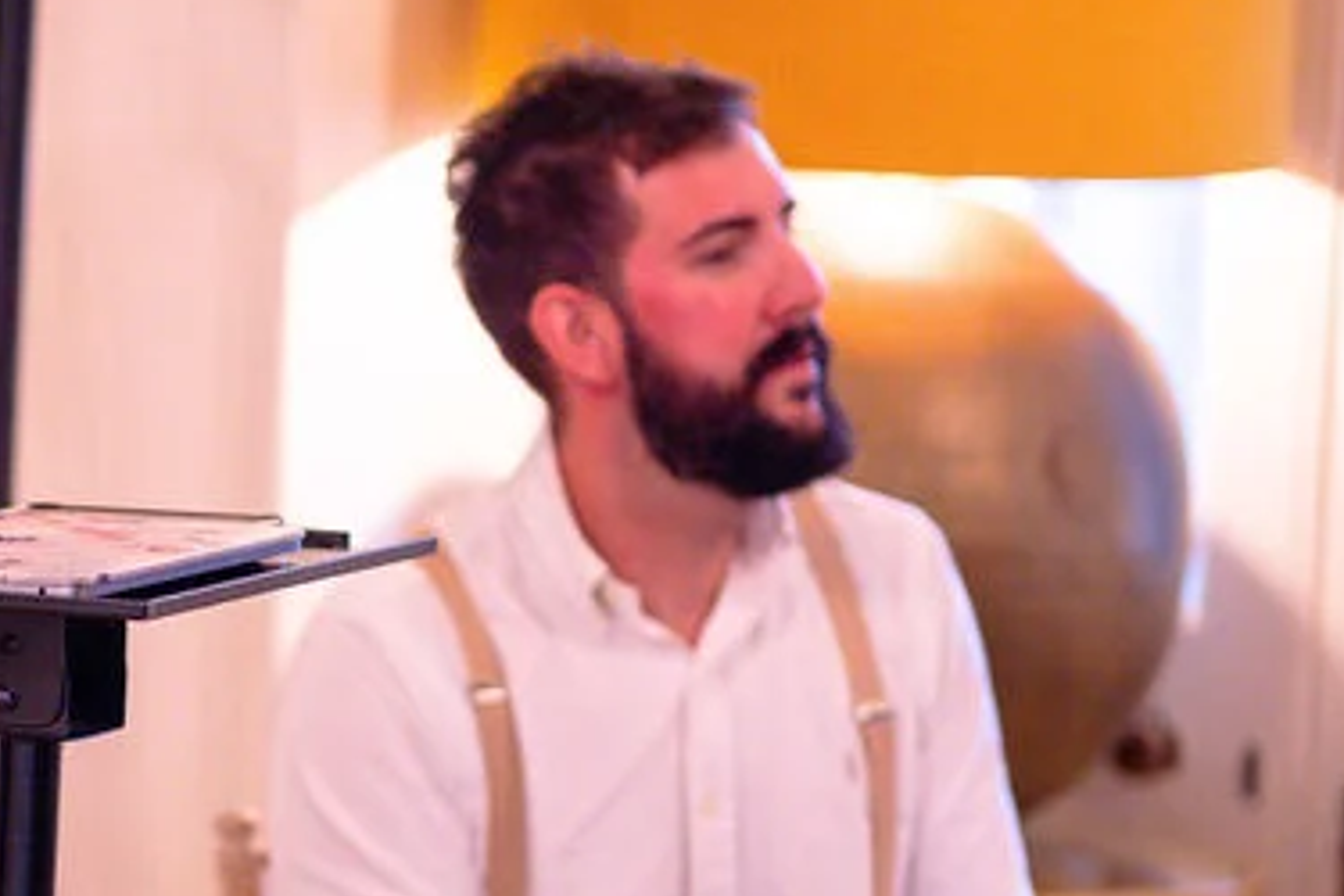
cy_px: 450
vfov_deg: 5.9
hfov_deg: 8.8
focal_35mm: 232
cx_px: -208
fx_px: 8661
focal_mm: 85
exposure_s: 1/200
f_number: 1.8
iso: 1250
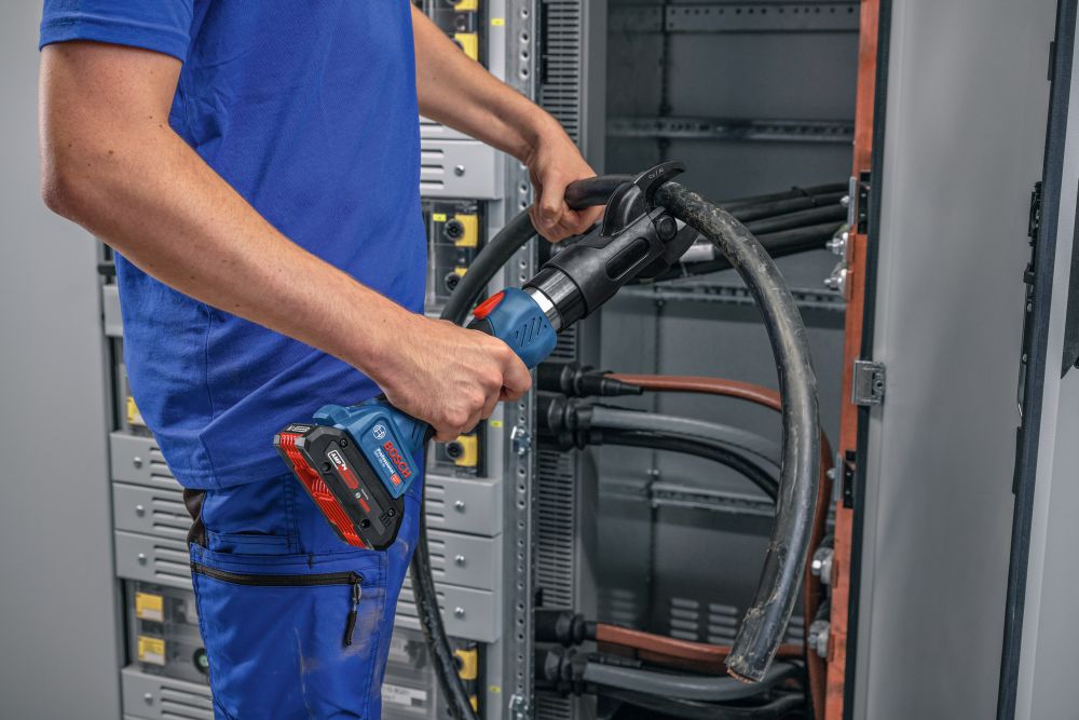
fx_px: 1409
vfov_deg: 28.7
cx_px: 540
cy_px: 360
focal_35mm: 47
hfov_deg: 41.9
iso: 800
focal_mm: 47
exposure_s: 1/100
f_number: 5.6
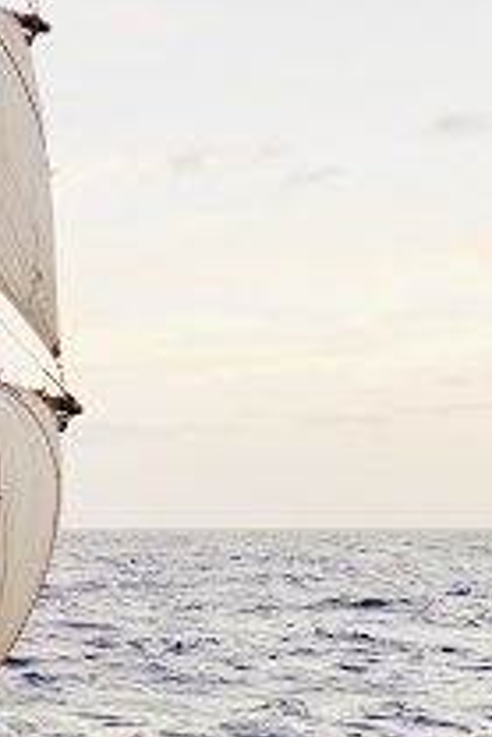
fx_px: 1473
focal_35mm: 72
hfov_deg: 15.0
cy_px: 404
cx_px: -524
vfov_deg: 28.0
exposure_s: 1/320
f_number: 4.5
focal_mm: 10
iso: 1250
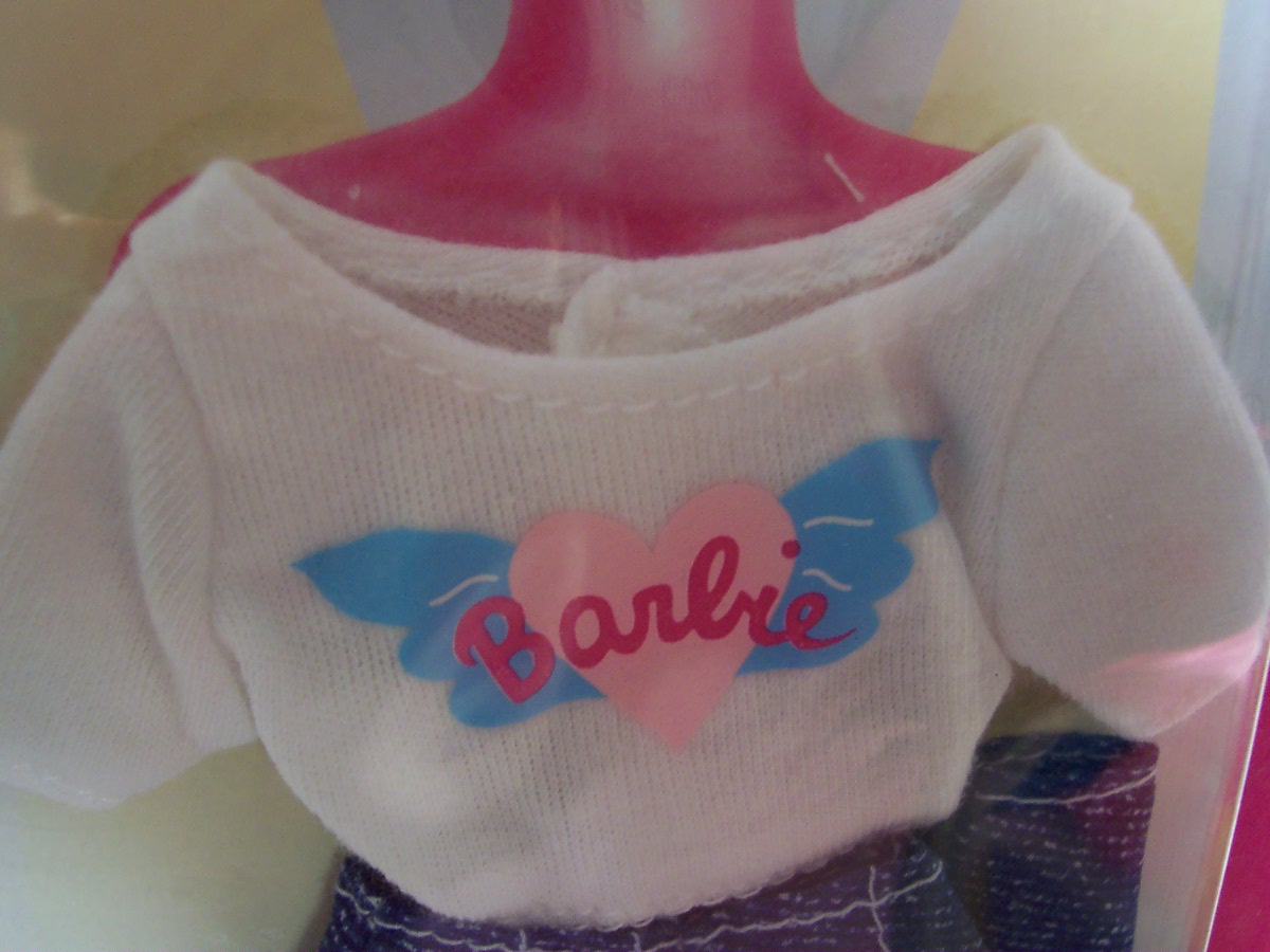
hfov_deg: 50.1
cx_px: 635
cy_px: 476
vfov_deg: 38.7
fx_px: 1357
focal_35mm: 37
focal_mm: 5.6
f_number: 2.8
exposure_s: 1/45
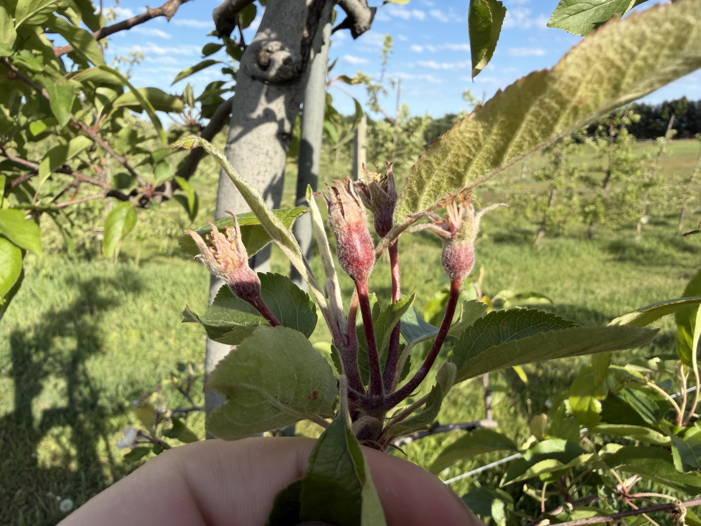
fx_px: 486
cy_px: 263
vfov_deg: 56.8
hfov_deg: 71.6
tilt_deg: -14.1
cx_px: 350
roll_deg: +1.3
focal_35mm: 24
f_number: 2.2
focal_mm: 2.22
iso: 32
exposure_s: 1/777
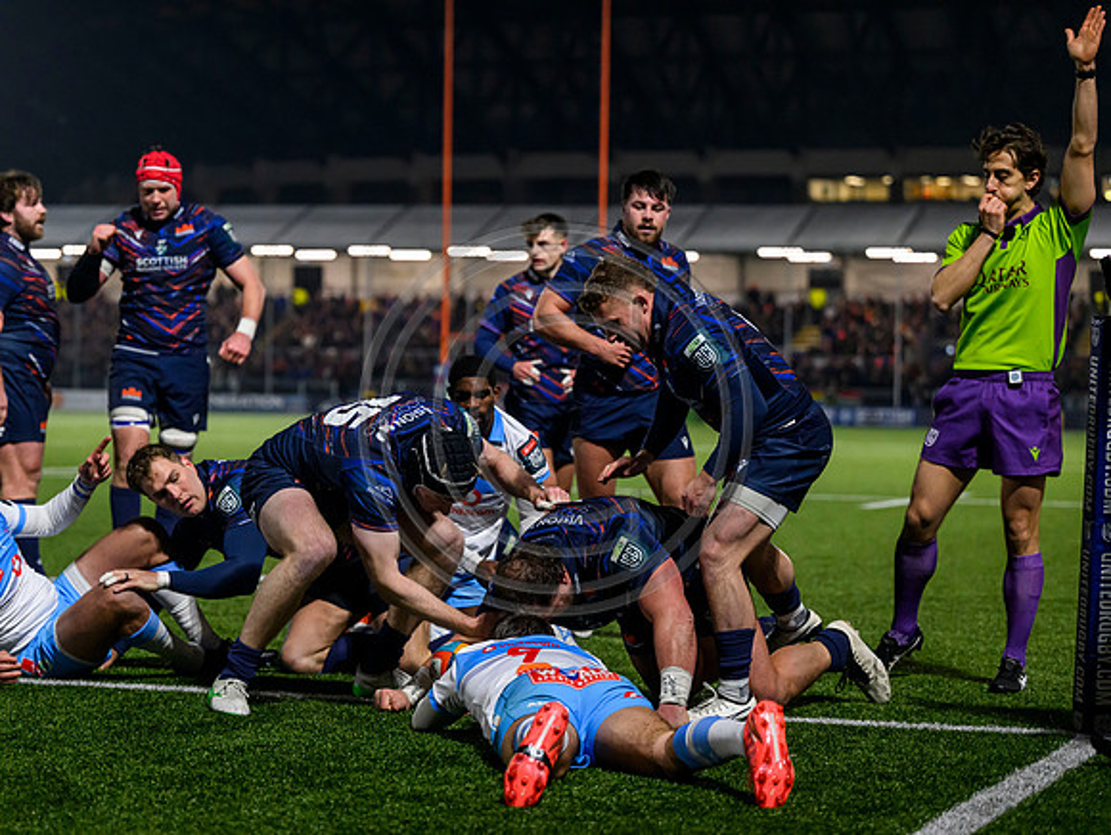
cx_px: 482
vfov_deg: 14.8
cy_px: 419
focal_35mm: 100
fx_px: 3216
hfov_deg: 19.6
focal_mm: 92
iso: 5000
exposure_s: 1/1250
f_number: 3.2
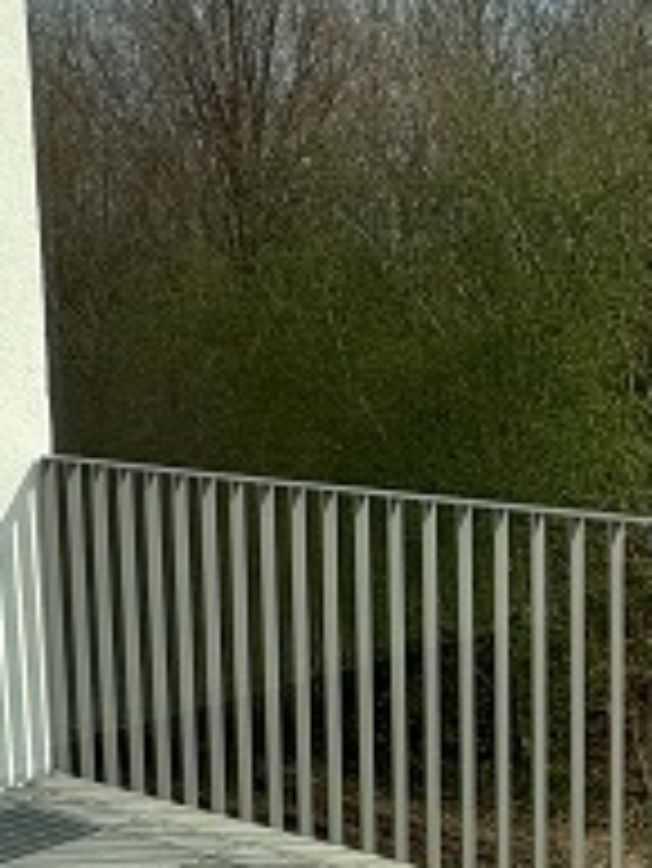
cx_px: 895
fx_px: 1455
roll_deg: -0.8
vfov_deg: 33.2
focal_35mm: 58
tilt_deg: -7.2
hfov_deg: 22.1
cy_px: 490
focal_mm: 2.22
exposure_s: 1/1748
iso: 50
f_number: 2.2
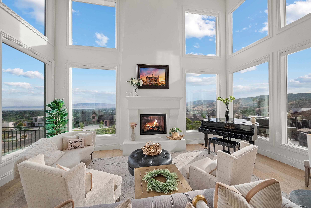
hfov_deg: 104.2
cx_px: 156
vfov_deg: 81.3
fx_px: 121
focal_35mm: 14
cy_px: 104
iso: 500
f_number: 8
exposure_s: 1/100
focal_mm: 14
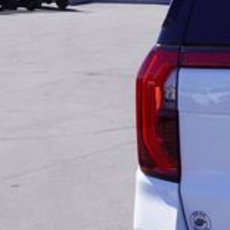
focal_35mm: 121
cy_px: 149
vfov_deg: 14.4
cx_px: 450
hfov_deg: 12.7
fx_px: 908
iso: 100
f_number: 8
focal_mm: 23
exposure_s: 1/200
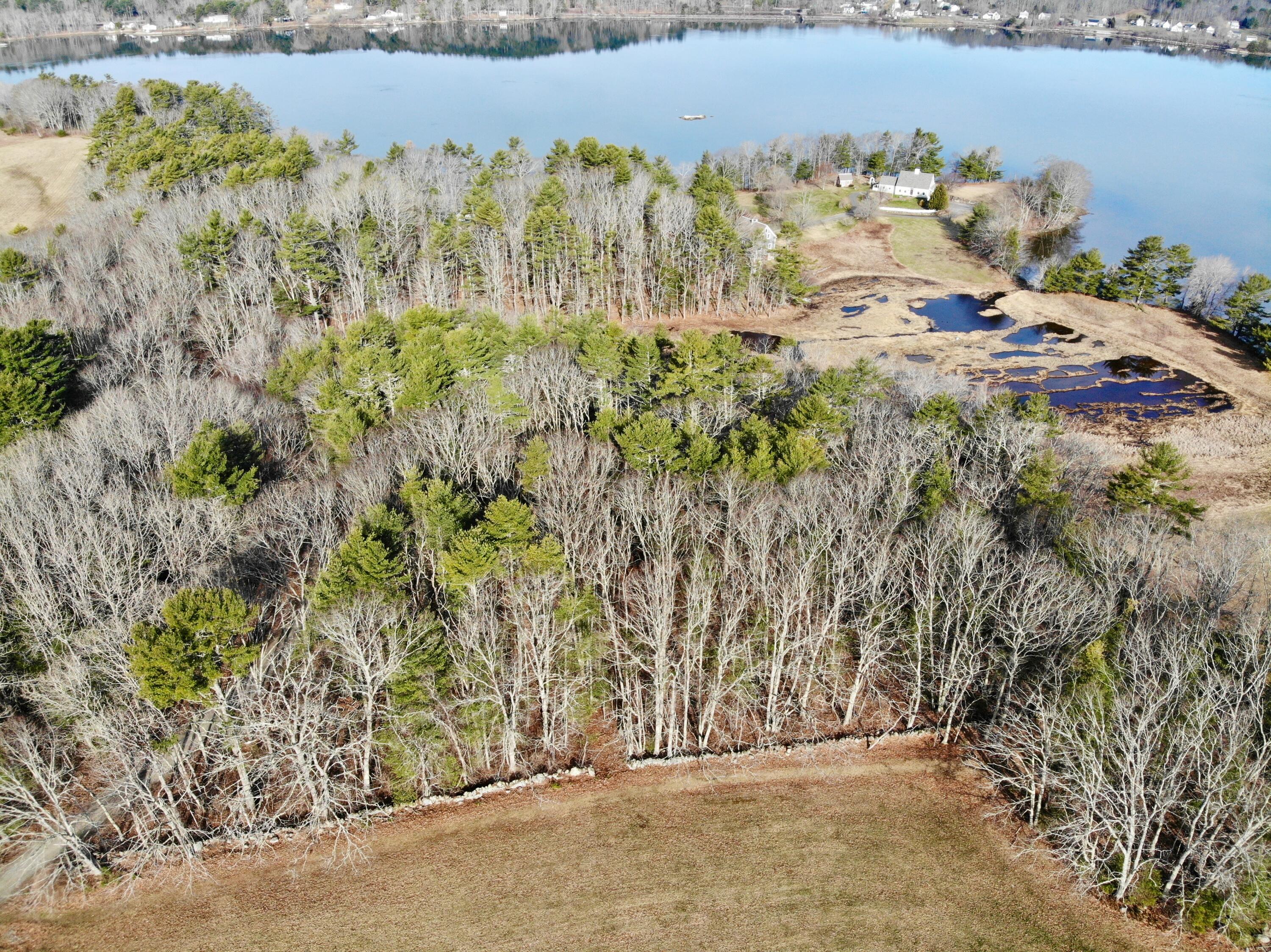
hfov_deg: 71.6
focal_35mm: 24
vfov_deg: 56.8
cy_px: 476
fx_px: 881
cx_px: 636
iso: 108
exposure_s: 1/583
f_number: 2.8
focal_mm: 4.5
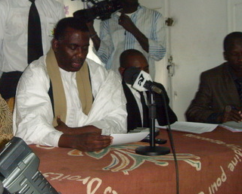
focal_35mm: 53
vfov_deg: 28.4
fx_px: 380
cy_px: 61
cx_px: 77
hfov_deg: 35.0
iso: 200
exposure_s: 1/30
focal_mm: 6.3
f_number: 3.5
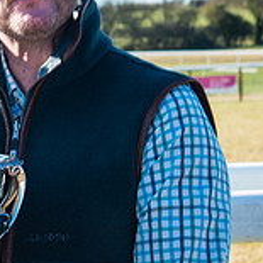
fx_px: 1607
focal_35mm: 187
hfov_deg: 9.2
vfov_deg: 9.4
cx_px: -71
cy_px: 116
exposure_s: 1/200
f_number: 5
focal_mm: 46
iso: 125
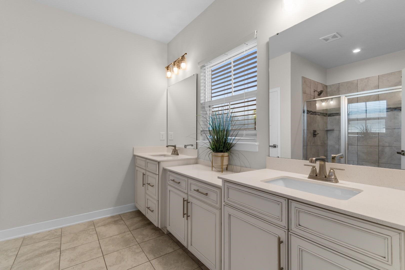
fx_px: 169
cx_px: 202
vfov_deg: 77.3
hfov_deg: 100.4
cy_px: 135
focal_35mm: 15
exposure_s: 1/30
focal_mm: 10
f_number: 4.5
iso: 100
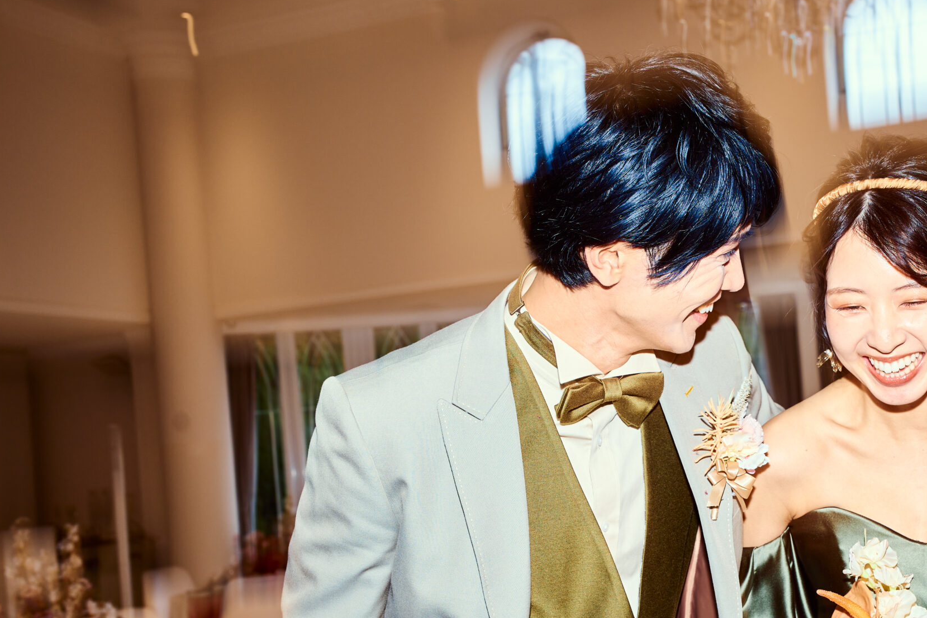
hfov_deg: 36.0
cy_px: 460
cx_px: 699
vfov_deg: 24.8
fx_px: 1390
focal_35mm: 54
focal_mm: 35
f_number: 6.3
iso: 100
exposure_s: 1/25
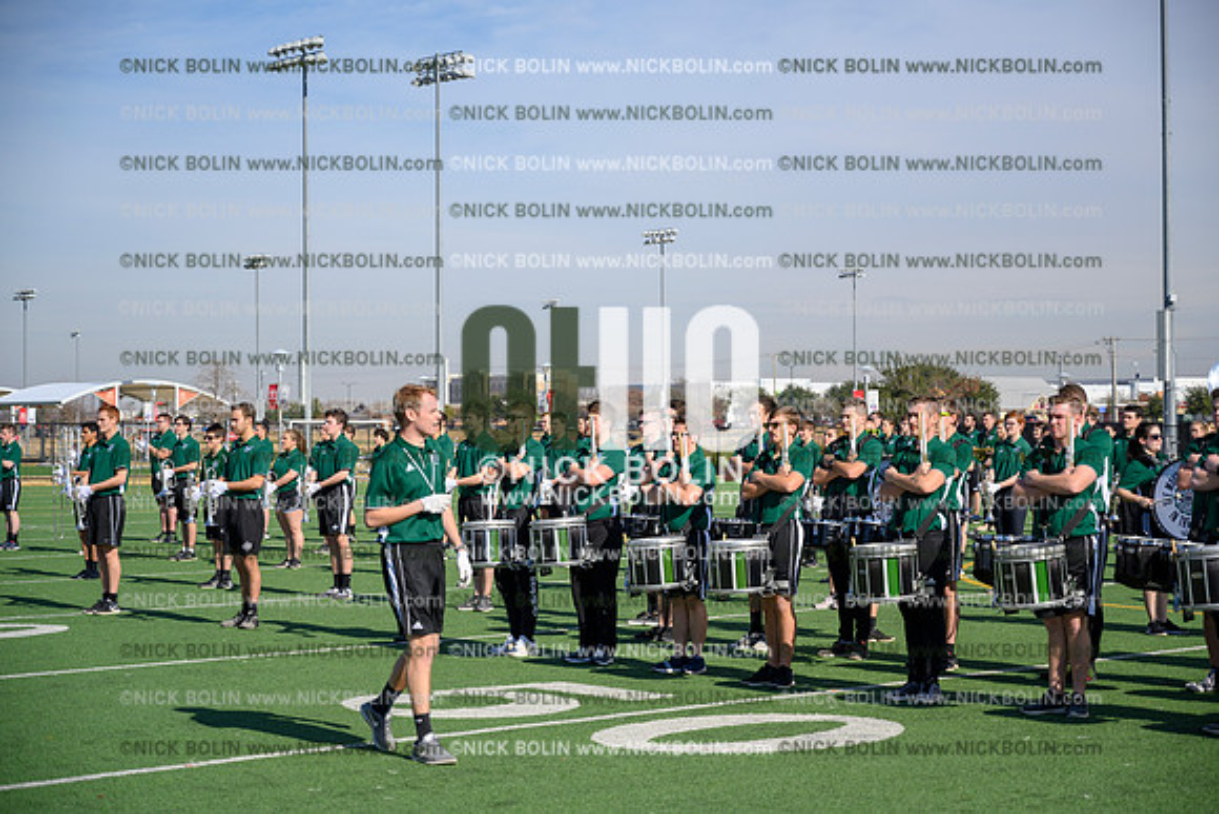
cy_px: 407
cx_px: 610
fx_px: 2235
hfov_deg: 30.5
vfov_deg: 20.6
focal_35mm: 66
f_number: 4
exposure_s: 1/1600
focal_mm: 66
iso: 125
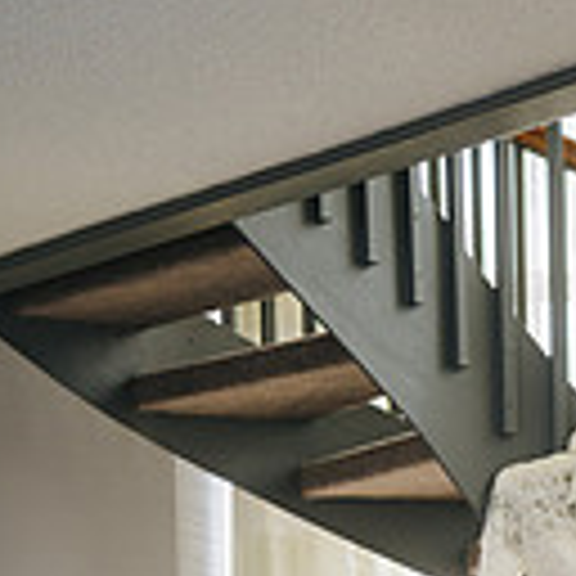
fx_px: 2523
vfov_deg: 12.4
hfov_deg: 12.8
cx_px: 652
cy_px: 882
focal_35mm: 134
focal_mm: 45
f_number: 2.8
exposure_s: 1/200
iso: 320
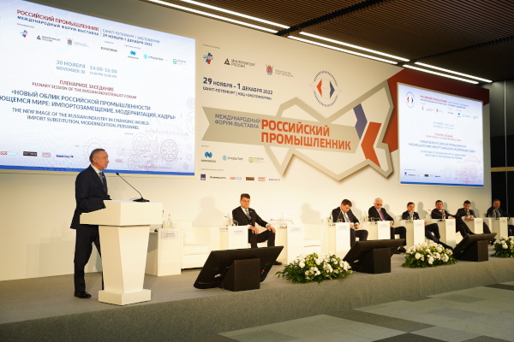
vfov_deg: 34.5
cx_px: 257
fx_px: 553
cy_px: 171
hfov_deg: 49.9
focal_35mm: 39
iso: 800
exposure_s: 1/125
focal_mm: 38.7
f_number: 4
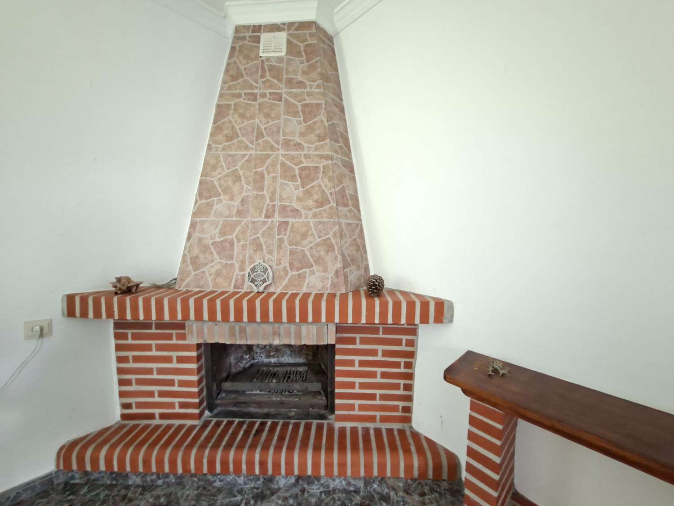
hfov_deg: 106.2
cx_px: 337
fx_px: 253
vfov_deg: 89.9
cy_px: 253
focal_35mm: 13
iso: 800
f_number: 2.2
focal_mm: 1.74
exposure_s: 1/10
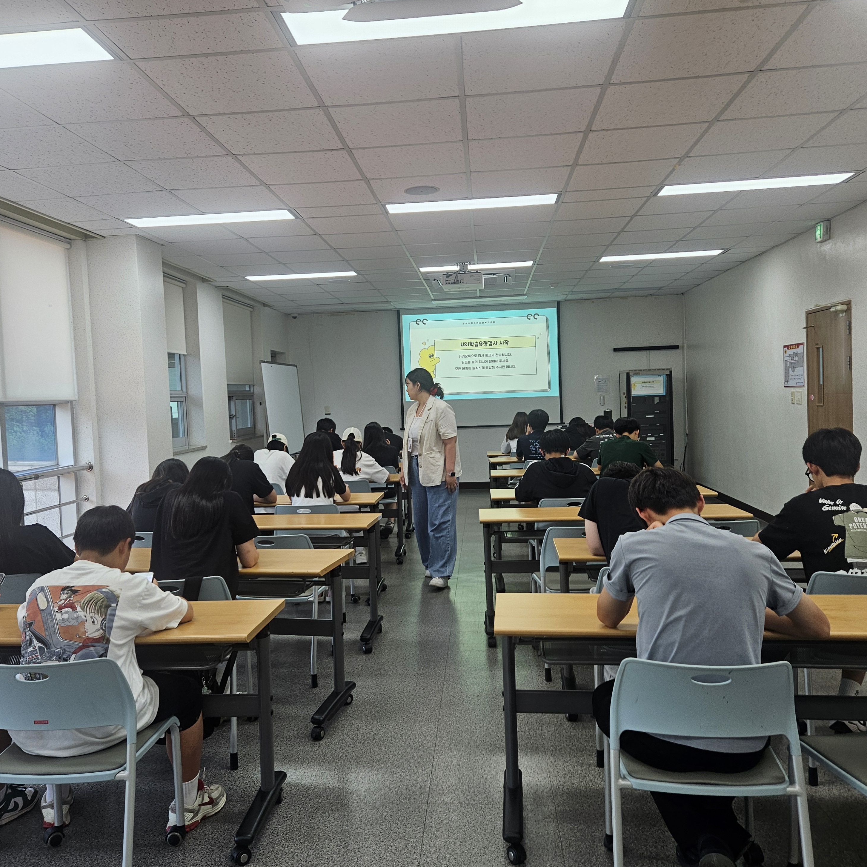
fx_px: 793
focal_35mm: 28
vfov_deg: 57.3
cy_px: 441
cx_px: 400
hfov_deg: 57.2
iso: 100
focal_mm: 5.4
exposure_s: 1/180
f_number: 1.8
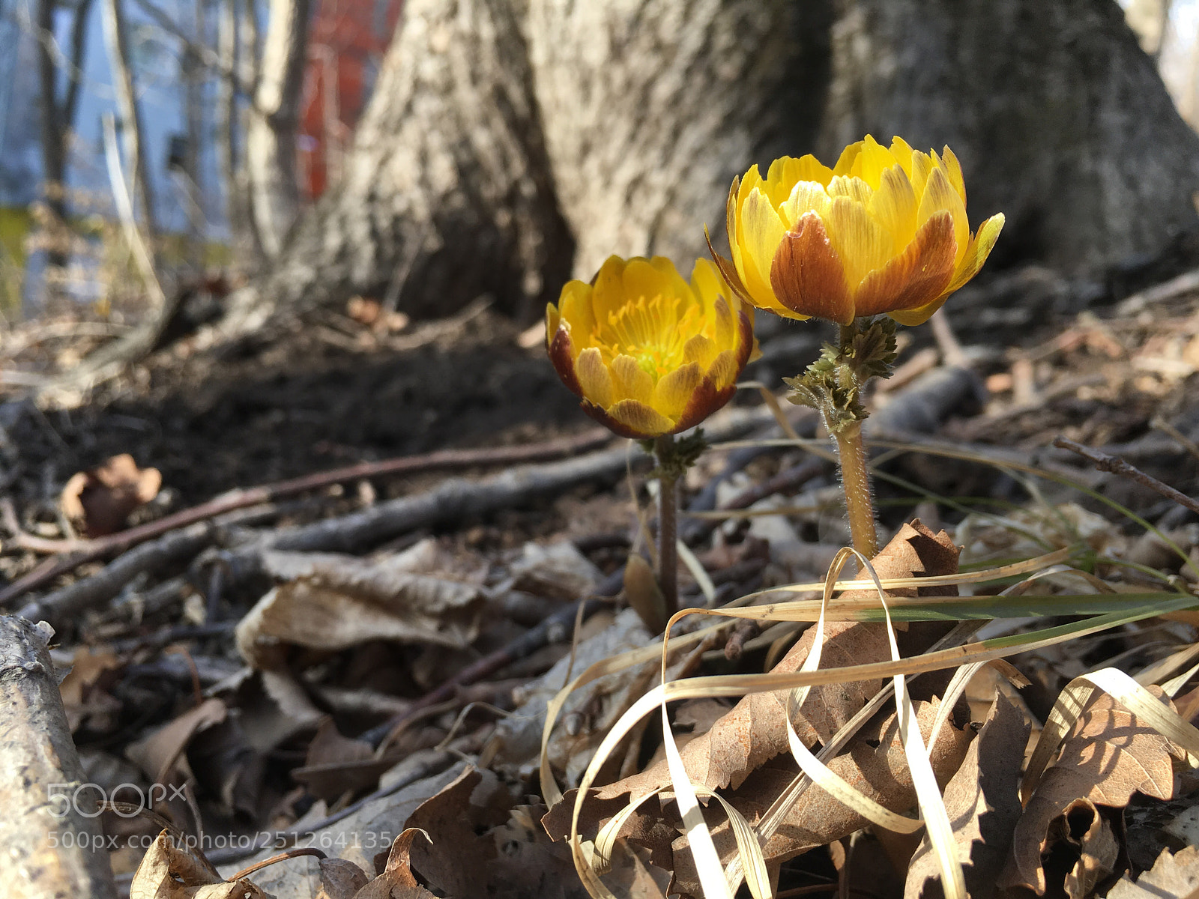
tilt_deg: -8.5
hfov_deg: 61.7
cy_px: 450
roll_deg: -11.8
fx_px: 1004
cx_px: 600
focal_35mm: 29
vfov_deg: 48.2
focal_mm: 4.15
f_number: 2.2
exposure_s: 1/242
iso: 25
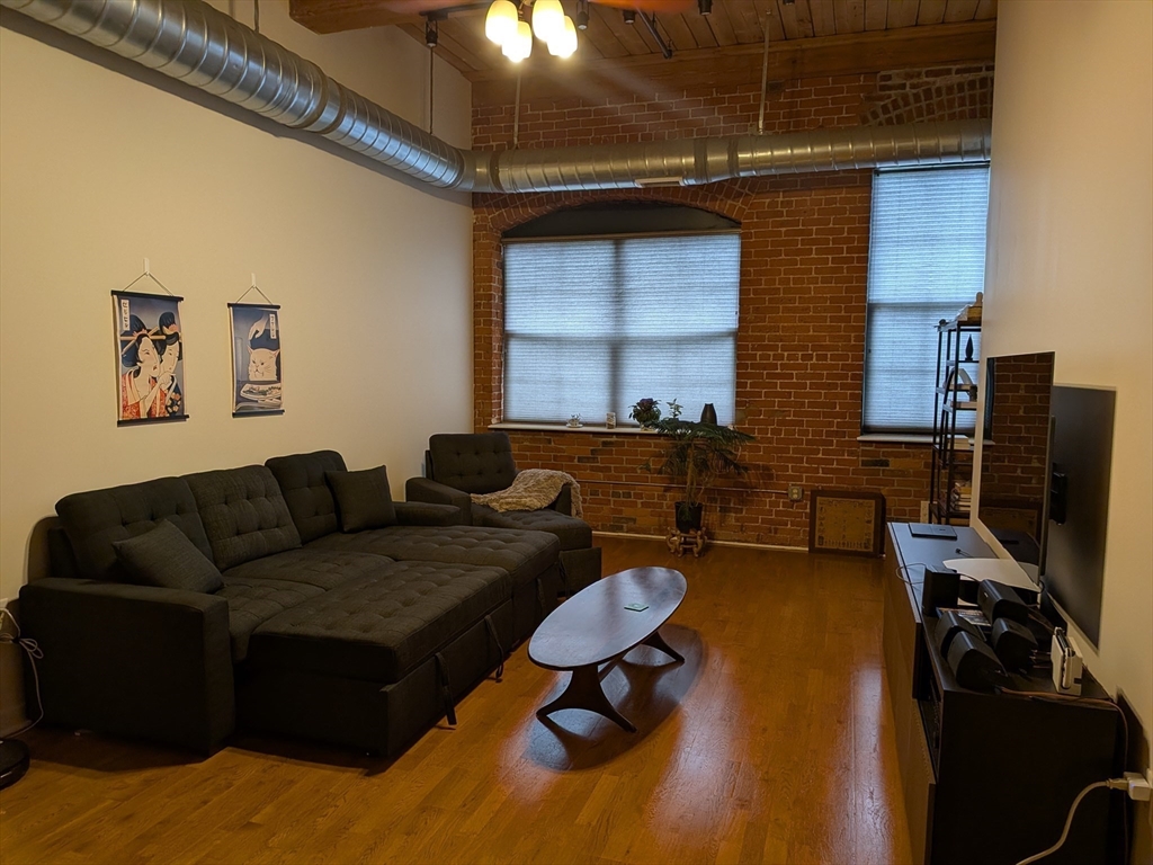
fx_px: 799
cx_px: 576
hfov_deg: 71.6
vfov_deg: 56.8
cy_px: 432
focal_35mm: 24
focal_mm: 4.53
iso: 58
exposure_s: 1/40
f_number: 1.7
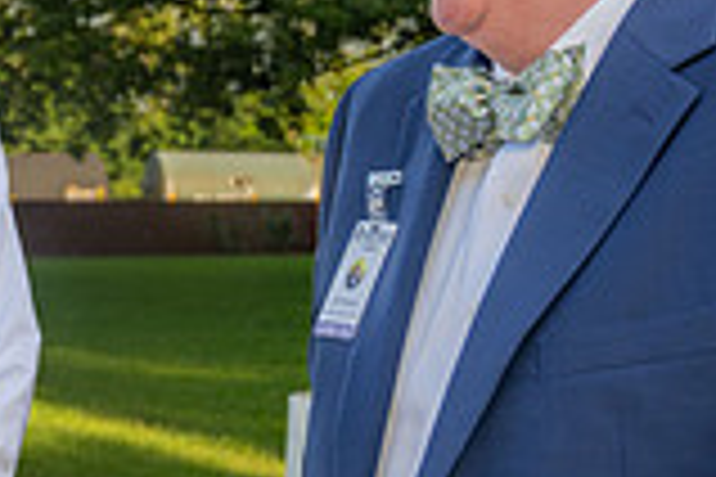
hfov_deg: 15.2
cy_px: 344
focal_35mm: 128
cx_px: -243
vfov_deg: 10.7
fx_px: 2546
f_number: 5
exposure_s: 1/160
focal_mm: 35
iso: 110
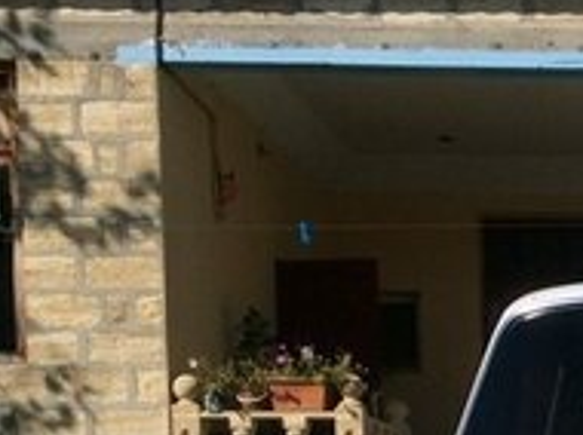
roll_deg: +0.6
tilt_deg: -2.5
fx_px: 1699
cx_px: 859
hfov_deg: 17.6
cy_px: 685
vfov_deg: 13.6
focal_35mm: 101
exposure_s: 1/3425
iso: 32
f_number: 2.2
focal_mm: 4.15
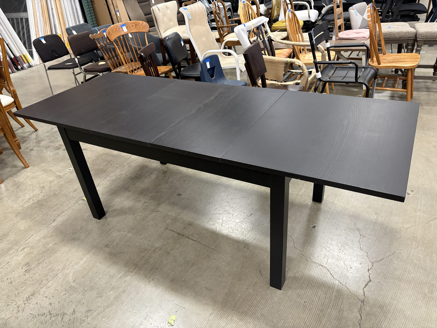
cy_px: 164
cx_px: 218
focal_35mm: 26
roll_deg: +5.8
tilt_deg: -32.0
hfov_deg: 67.3
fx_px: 328
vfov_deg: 53.1
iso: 320
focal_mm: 5.96
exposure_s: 1/60
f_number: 1.6
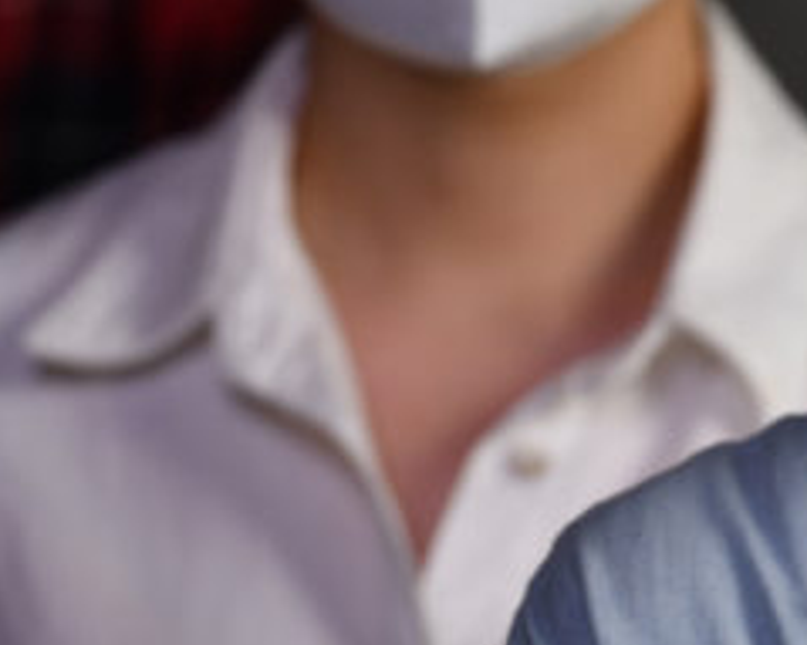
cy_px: -192
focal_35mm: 604
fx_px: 14420
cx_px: 533
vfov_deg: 2.6
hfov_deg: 3.2
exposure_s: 1/100
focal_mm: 200
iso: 200
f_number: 4
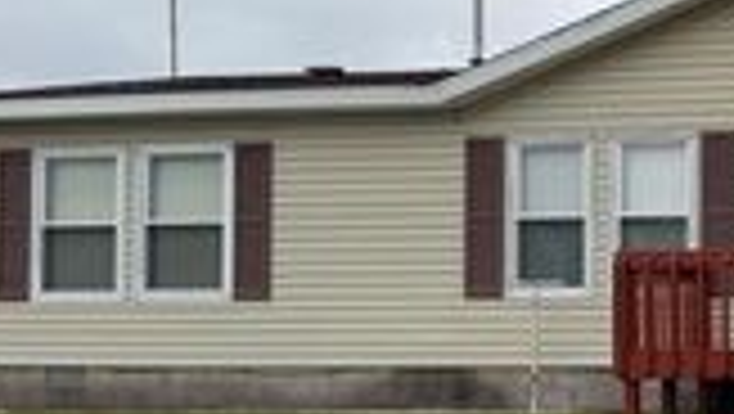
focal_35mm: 80
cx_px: 883
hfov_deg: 24.1
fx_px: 1558
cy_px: 335
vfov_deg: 15.0
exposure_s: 1/5319
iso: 80
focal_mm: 6.76
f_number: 1.78
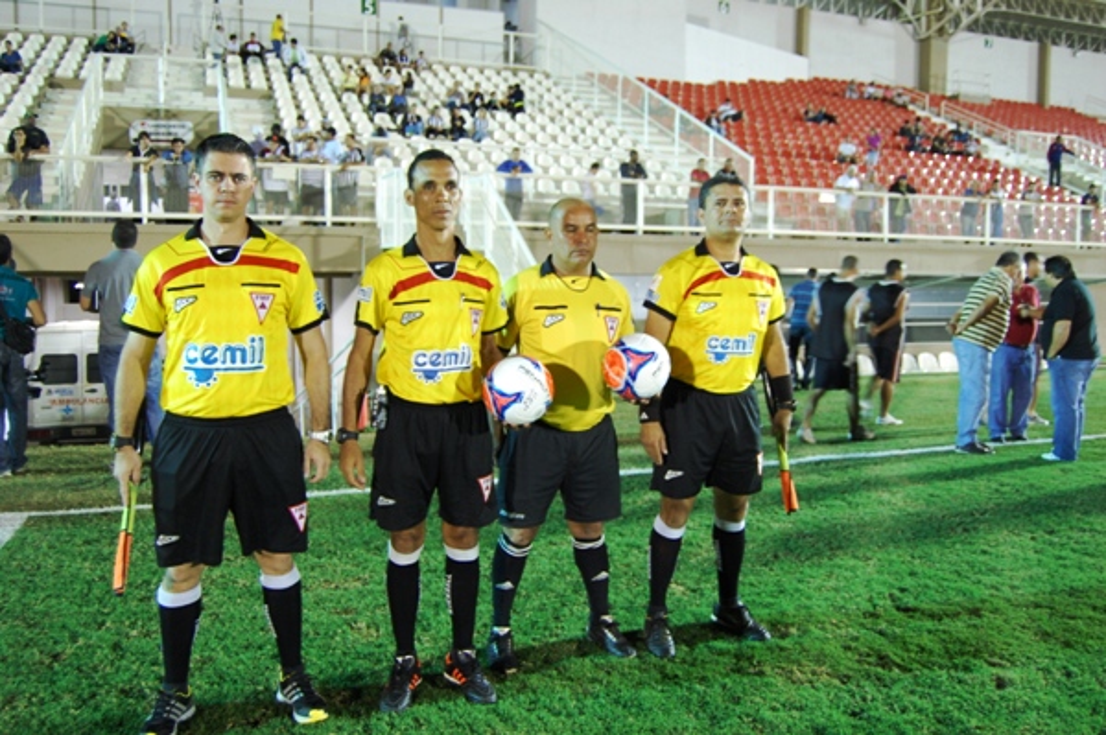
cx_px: 553
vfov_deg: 43.5
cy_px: 368
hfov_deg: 62.0
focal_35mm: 30
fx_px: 921
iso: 800
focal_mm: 20
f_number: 3.8
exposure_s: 1/25
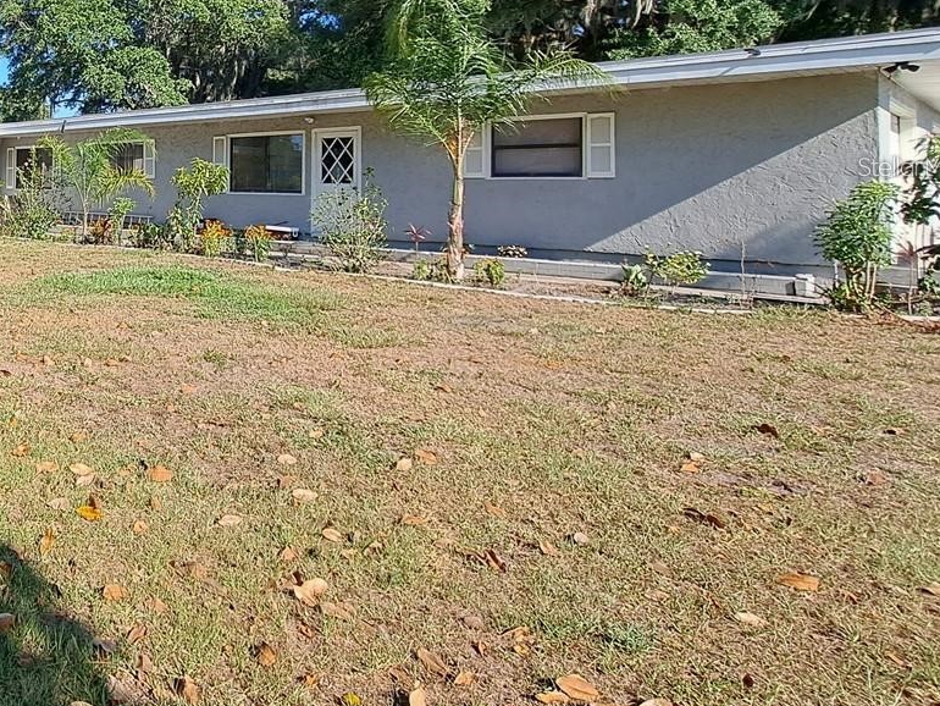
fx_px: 733
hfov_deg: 51.9
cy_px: 166
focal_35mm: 27
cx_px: -4
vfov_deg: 49.1
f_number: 2.2
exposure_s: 1/724
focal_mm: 1.74
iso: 50
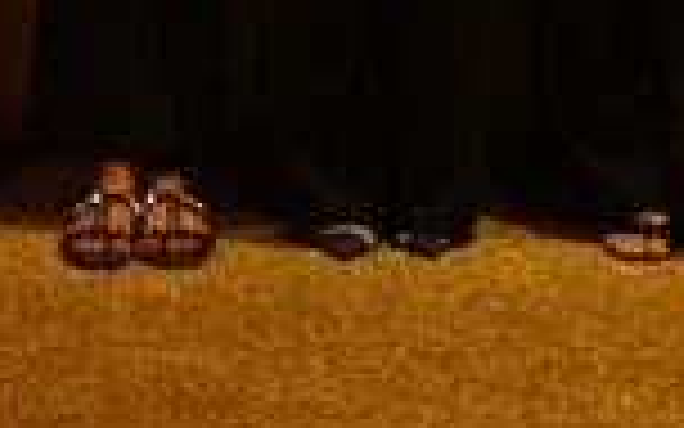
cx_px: 158
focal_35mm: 247
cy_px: -969
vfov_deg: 5.0
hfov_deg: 8.5
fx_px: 4604
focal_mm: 24
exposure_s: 1/125
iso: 1600
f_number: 2.8
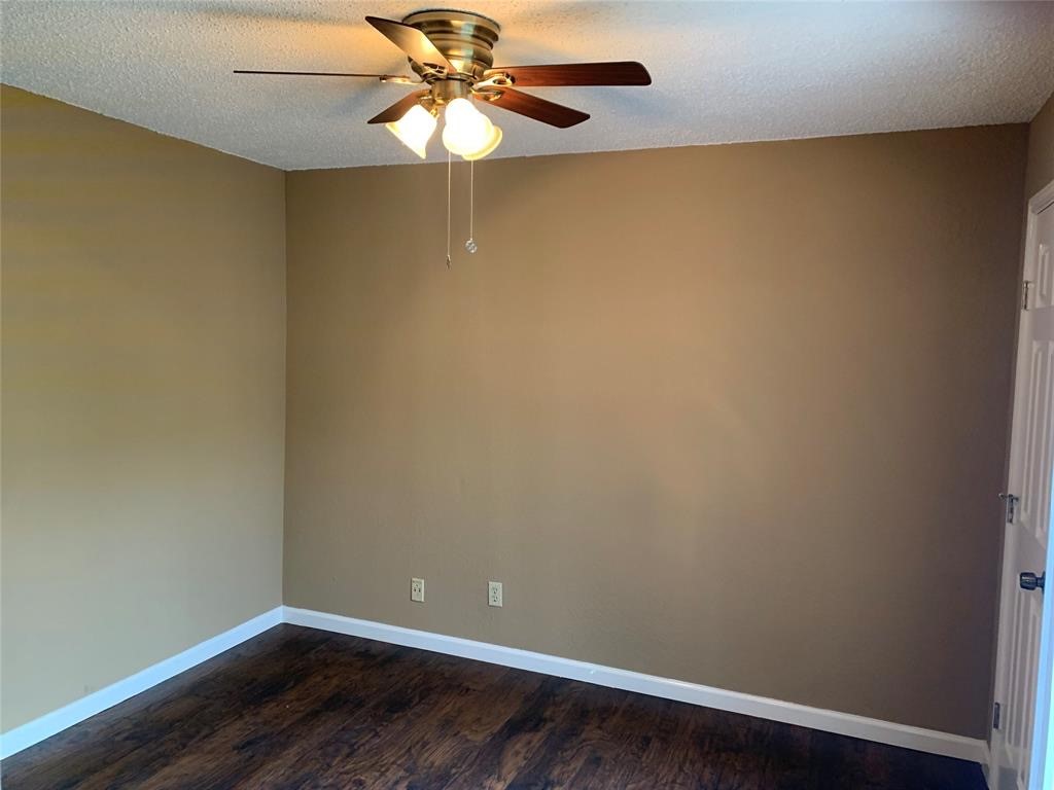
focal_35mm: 26
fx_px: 792
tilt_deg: -4.6
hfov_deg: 67.3
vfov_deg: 53.1
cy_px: 395
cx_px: 527
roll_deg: -1.6
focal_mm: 4.25
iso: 160
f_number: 1.8
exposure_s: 1/60
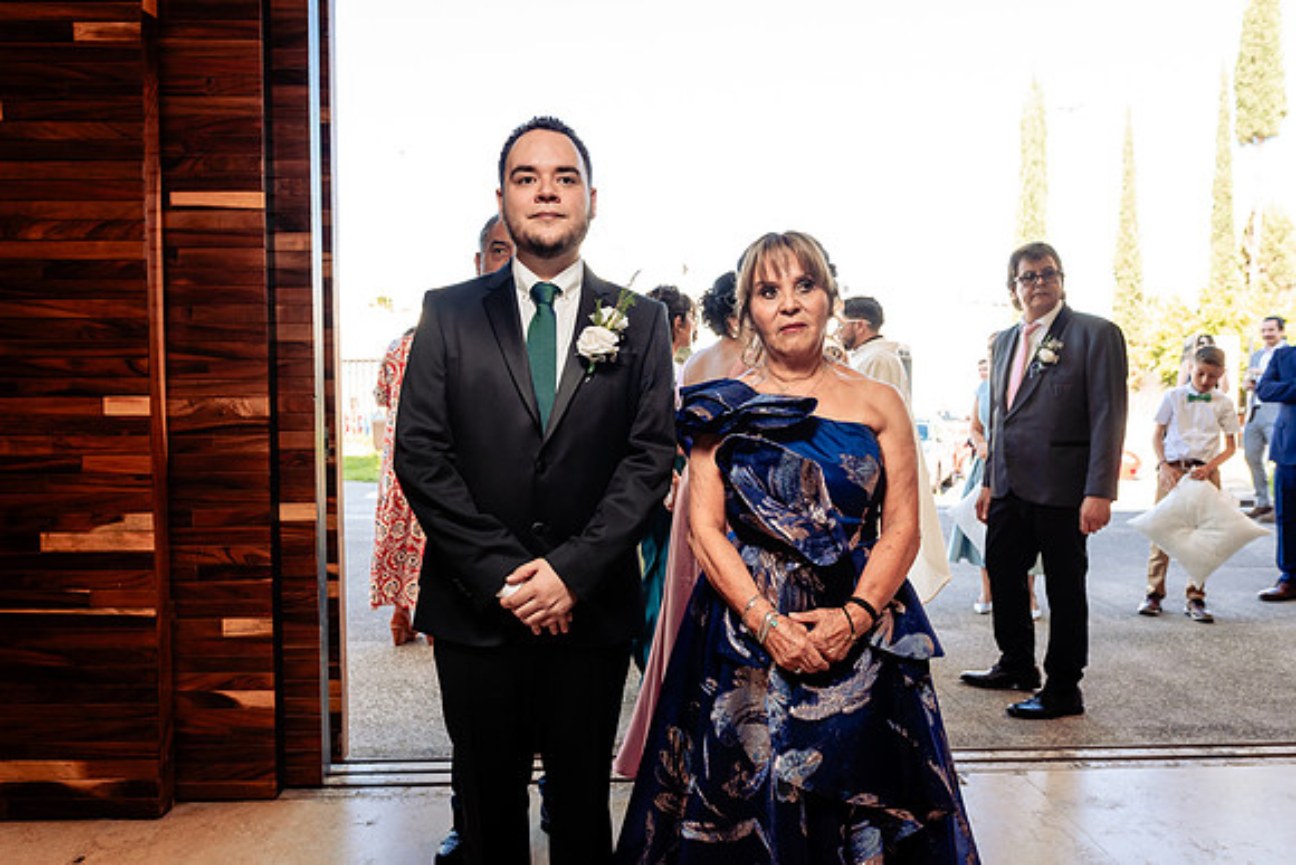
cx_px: 626
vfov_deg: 51.0
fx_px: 906
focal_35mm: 25
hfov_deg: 71.1
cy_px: 418
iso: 250
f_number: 4.5
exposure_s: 1/160
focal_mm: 24
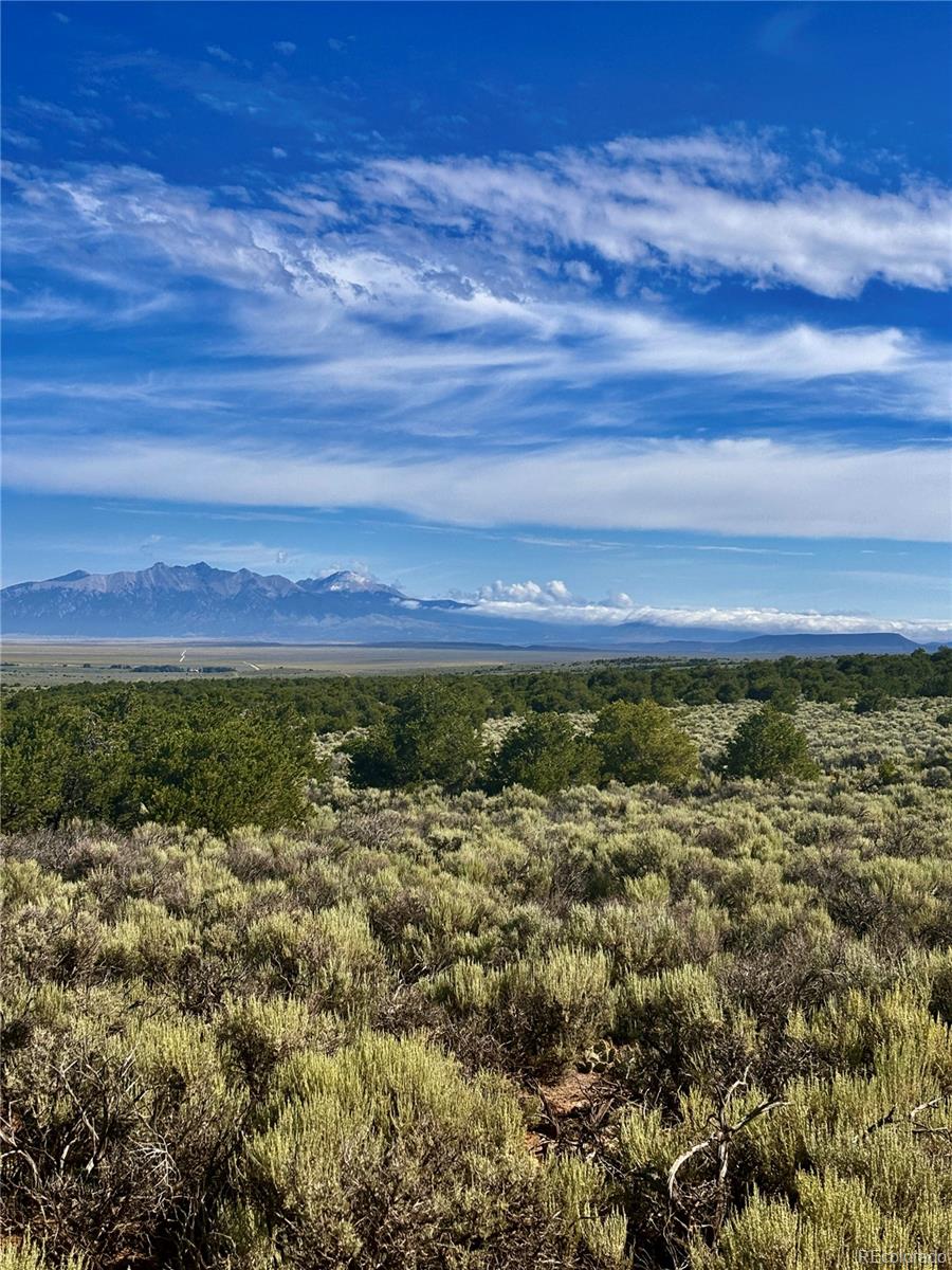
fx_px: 1907
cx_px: 476
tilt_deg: +0.2
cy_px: 635
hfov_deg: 28.0
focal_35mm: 52
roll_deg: -1.8
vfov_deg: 36.8
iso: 32
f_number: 1.6
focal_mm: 5.96
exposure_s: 1/4425
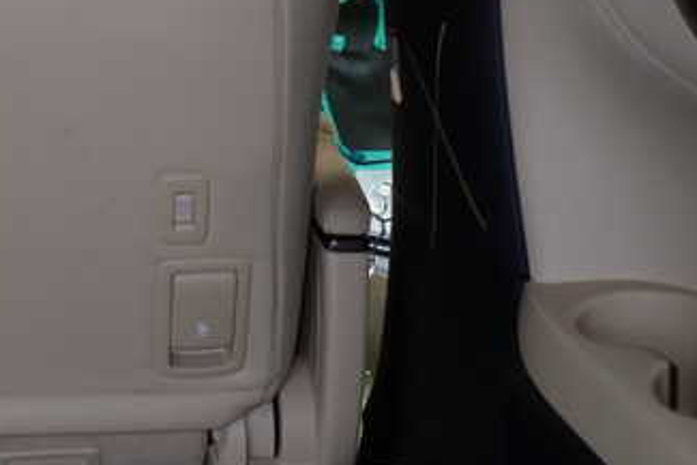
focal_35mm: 48
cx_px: 73
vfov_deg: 27.9
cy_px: 148
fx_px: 930
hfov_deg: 38.4
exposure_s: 1/30
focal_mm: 4.5
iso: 200
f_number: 2
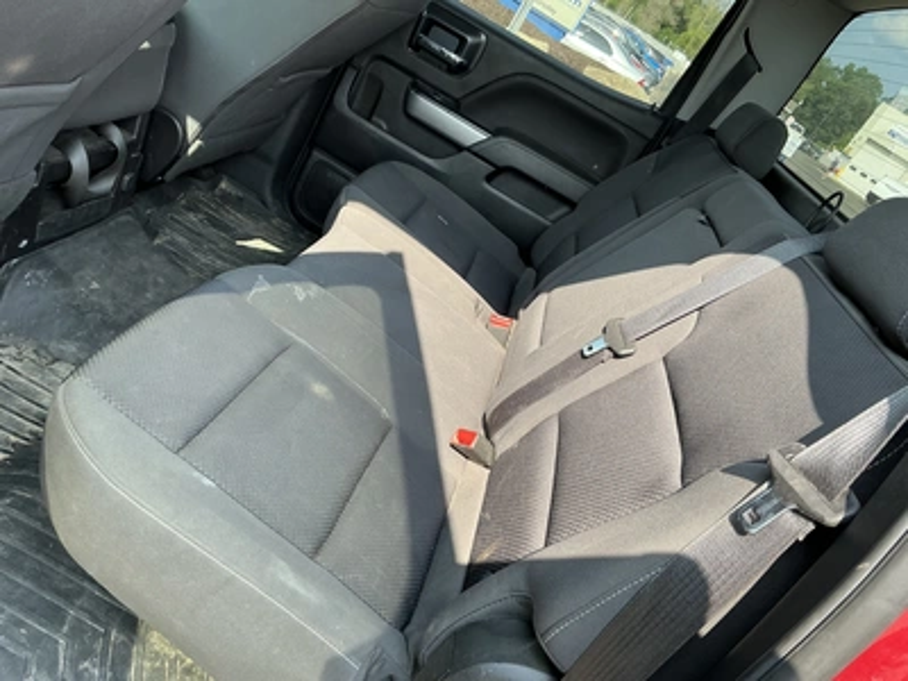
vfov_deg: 49.7
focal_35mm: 28
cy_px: 340
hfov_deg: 63.4
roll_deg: -32.7
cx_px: 454
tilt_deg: -26.3
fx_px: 734
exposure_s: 1/122
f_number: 1.8
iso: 20
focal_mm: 3
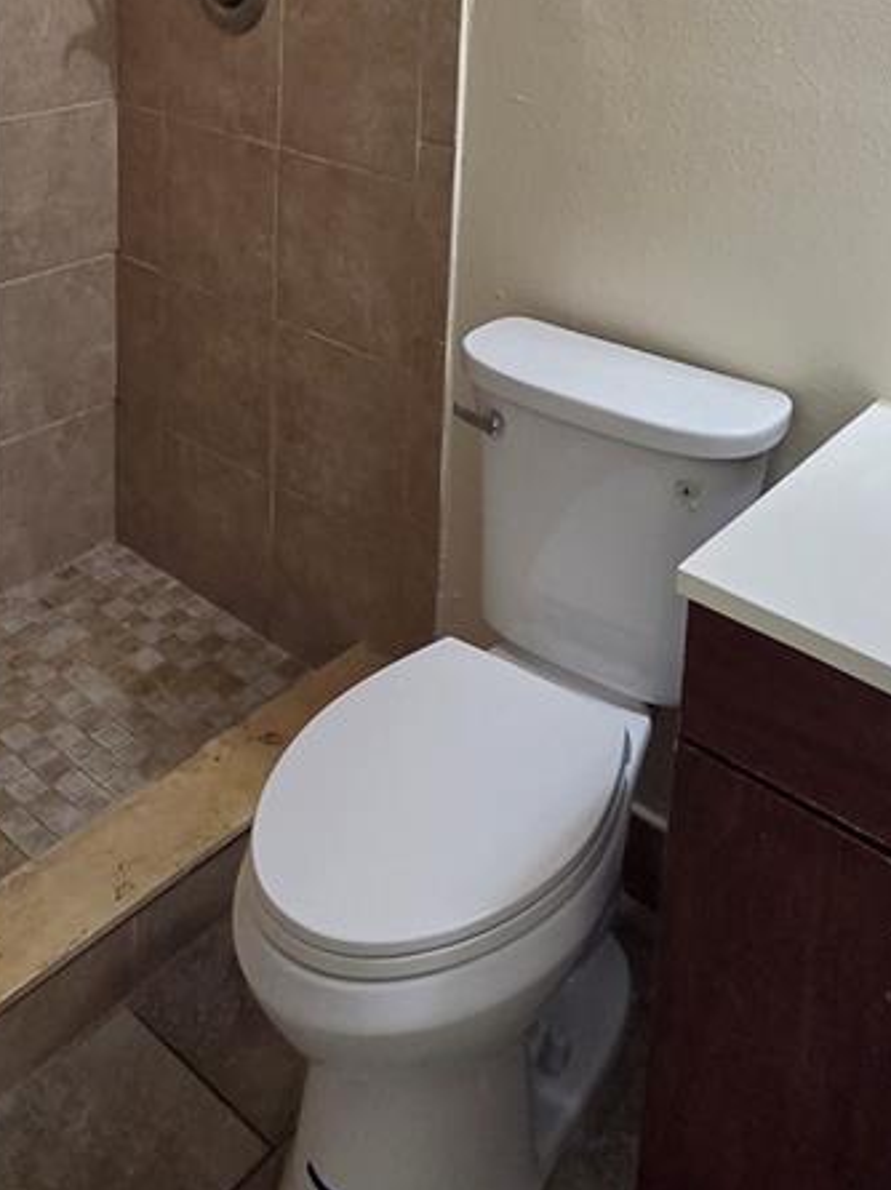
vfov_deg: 44.7
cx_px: 395
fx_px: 1202
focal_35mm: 35
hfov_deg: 40.6
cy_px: 0
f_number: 2.2
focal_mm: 2.2
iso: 160
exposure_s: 1/120
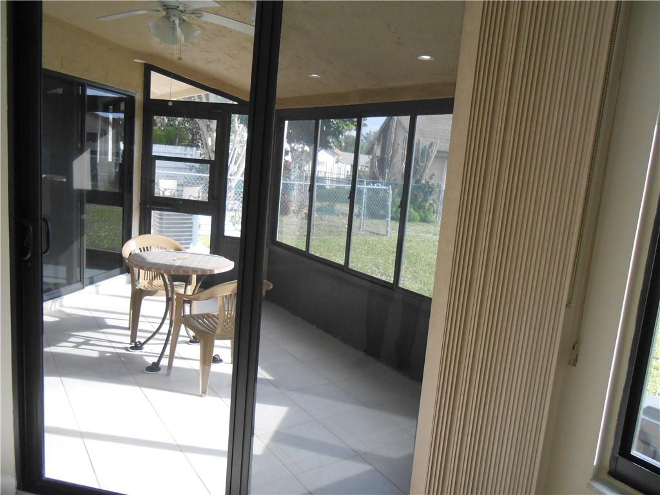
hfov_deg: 67.3
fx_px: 496
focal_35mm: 26
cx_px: 330
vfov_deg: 53.1
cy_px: 248
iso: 320
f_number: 3.5
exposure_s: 1/250
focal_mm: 4.6
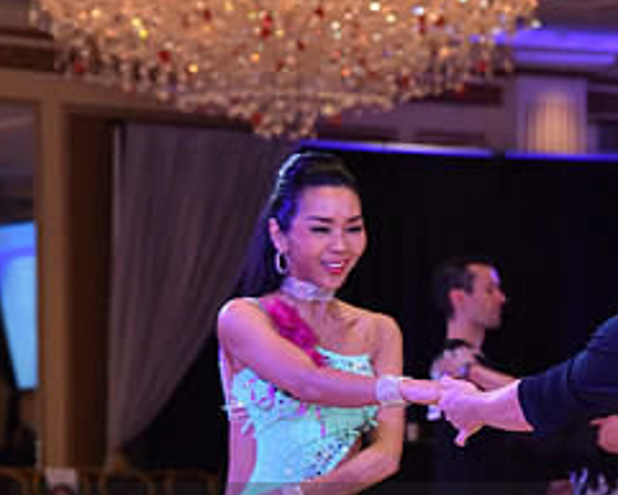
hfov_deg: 10.1
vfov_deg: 8.0
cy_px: 569
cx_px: 365
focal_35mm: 192
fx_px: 3513
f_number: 5
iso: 1600
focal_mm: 85
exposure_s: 1/250
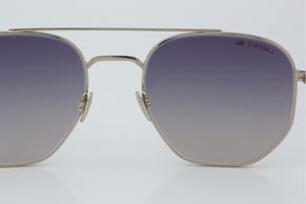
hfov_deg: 19.7
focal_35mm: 104
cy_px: 98
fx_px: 881
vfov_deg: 13.2
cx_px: 115
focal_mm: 55
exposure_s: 1/3
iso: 100
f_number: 32
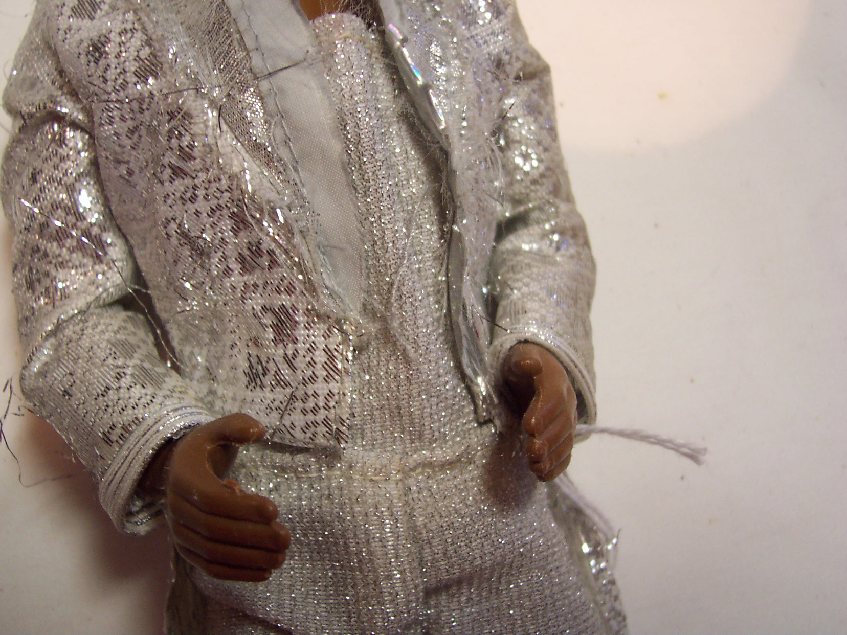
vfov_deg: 38.7
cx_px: 424
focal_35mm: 37
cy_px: 318
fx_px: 905
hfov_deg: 50.1
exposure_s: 1/30
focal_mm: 5.6
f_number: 2.8
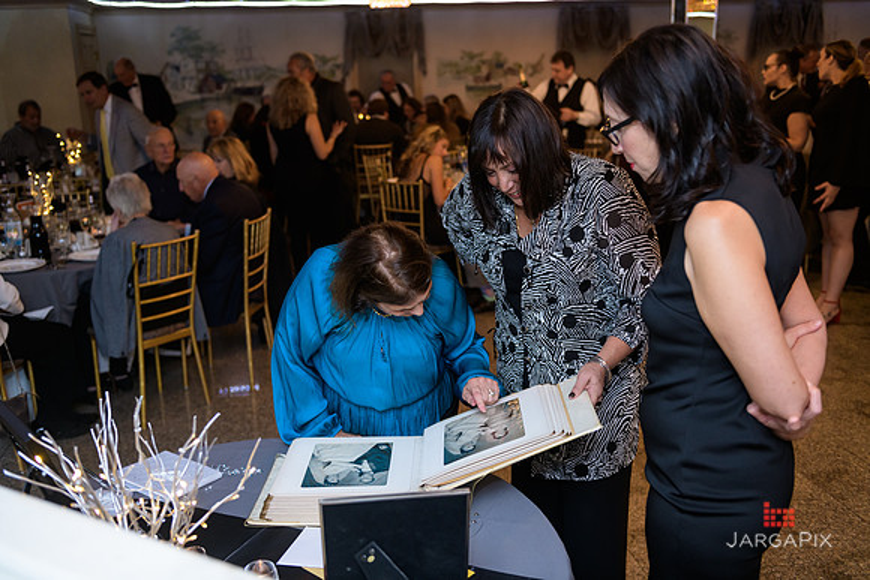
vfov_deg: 36.9
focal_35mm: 36
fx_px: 870
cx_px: 435
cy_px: 290
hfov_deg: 53.1
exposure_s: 1/125
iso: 800
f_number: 3.2
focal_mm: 36
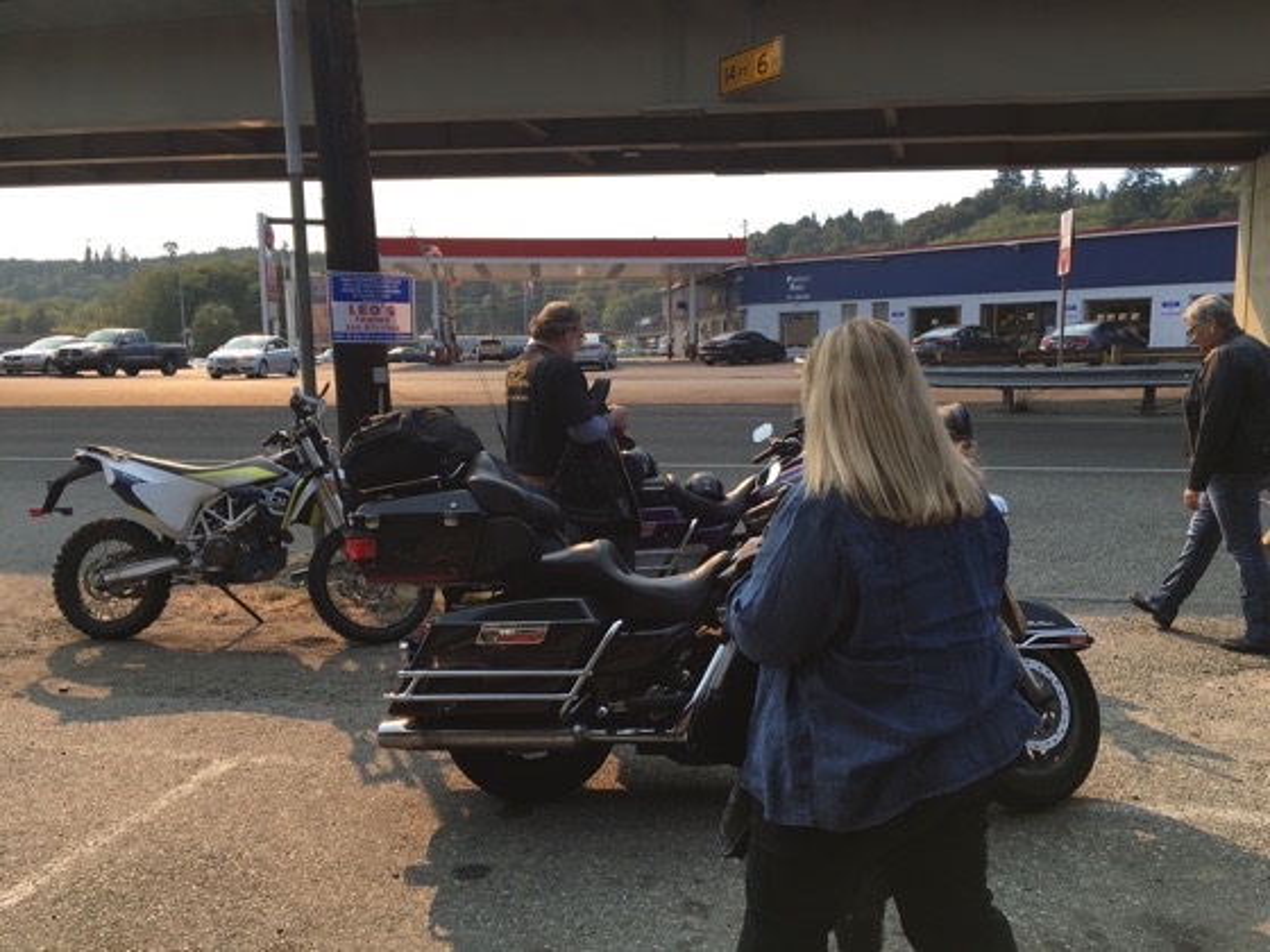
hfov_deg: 61.7
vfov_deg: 48.2
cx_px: 635
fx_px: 1064
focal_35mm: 29
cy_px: 476
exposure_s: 1/674
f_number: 2.2
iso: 25
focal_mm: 4.15
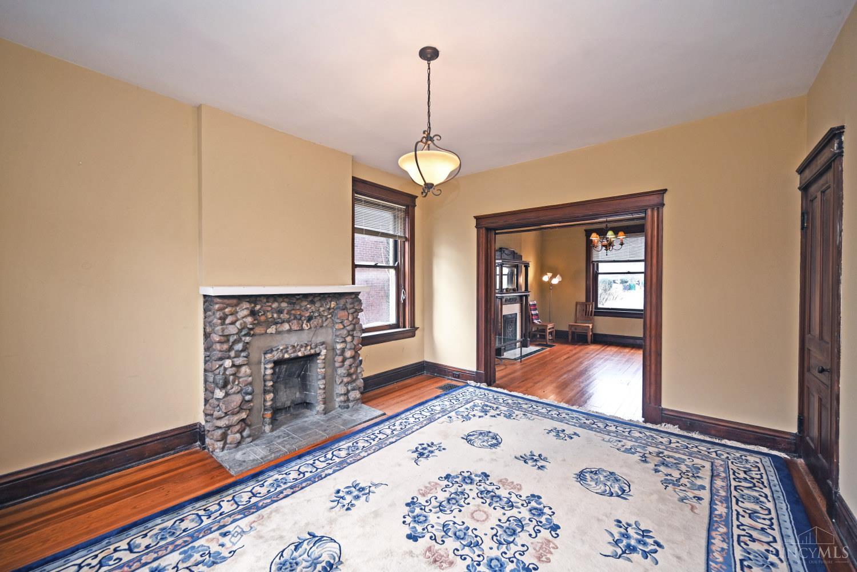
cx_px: 428
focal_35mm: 14
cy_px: 286
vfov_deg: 81.2
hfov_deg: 104.3
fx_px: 333
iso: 200
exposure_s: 1/60
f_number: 4
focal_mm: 14
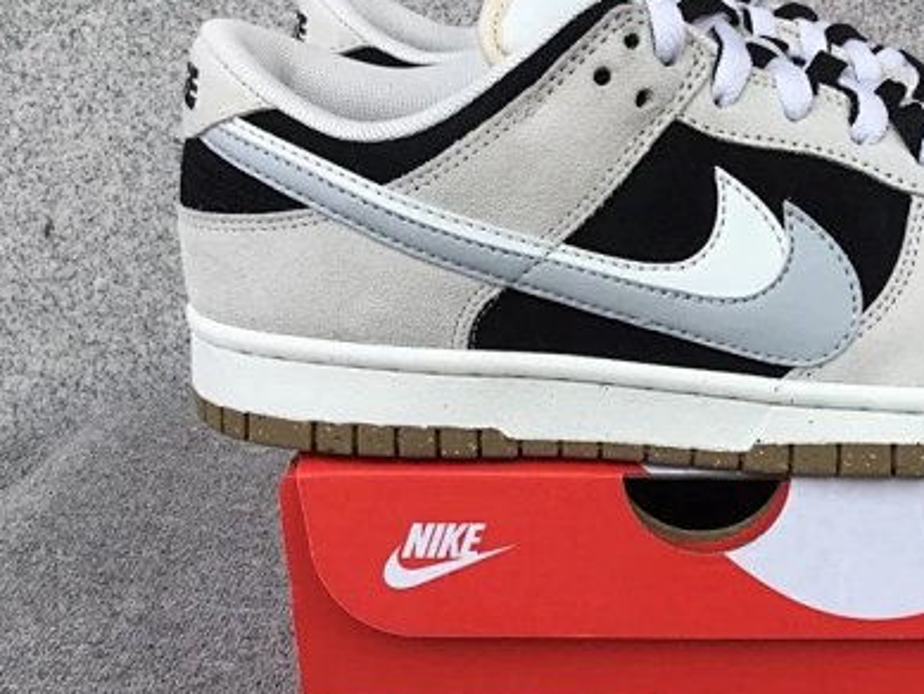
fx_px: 1362
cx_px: 729
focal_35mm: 51
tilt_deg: -20.7
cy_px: 368
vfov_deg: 28.6
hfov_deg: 36.3
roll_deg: -0.4
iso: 25
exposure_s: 1/297
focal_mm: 3.3
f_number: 2.4
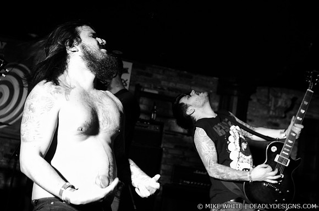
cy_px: 106
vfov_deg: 29.7
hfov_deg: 43.7
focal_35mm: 45
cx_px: 160
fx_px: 398
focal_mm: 30
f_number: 2.8
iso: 2000
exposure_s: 1/160
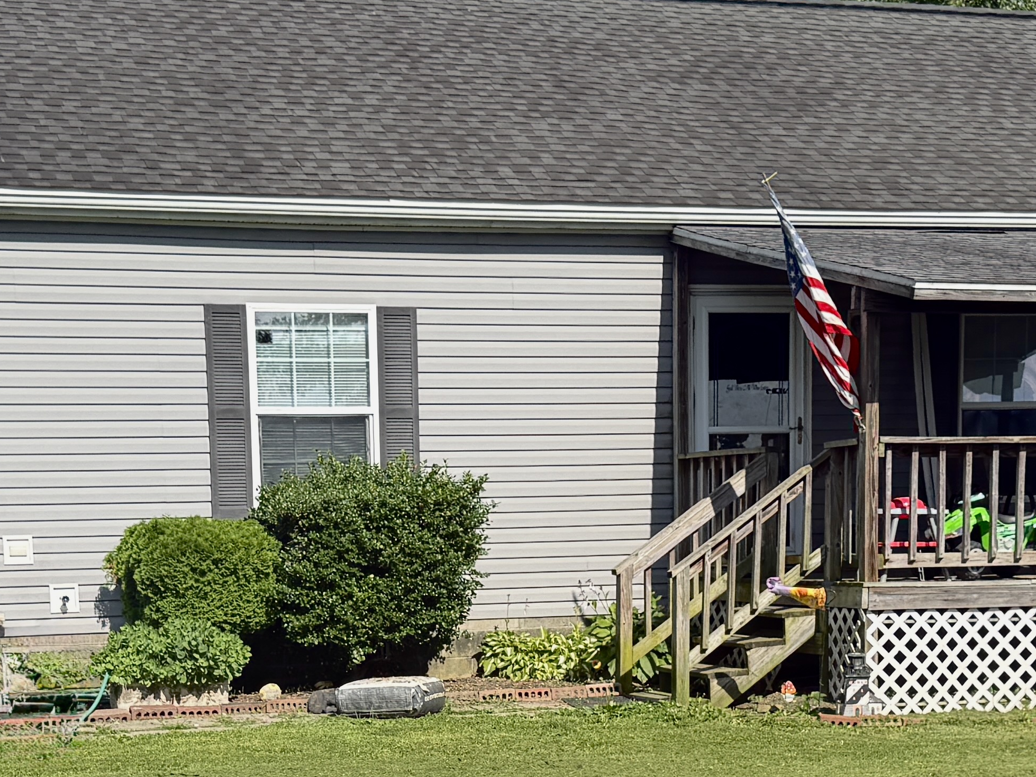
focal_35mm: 70
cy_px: 798
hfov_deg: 27.7
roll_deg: +3.0
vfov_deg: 20.3
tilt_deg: -4.9
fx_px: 2095
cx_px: 446
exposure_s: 1/3425
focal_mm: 6.76
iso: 80
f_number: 1.78
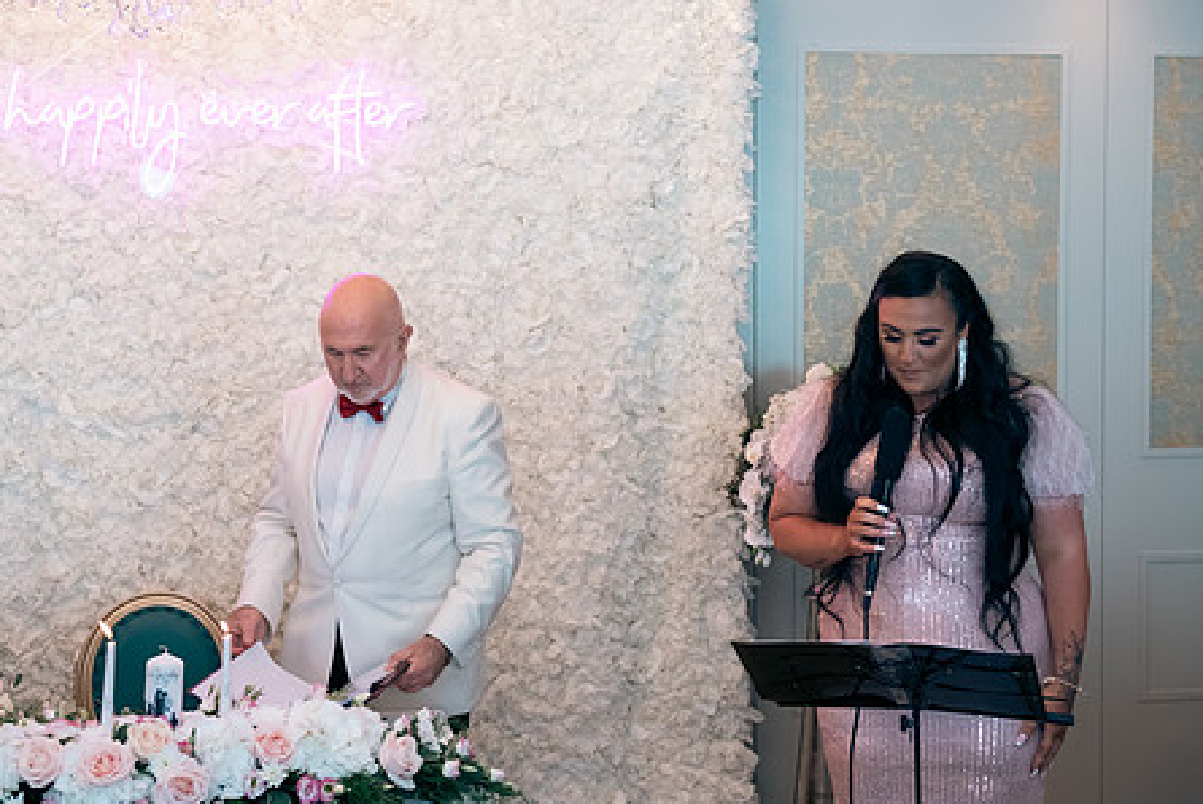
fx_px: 1739
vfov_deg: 26.0
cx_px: 548
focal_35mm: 52
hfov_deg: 38.1
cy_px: 368
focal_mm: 40
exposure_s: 1/160
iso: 640
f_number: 3.5
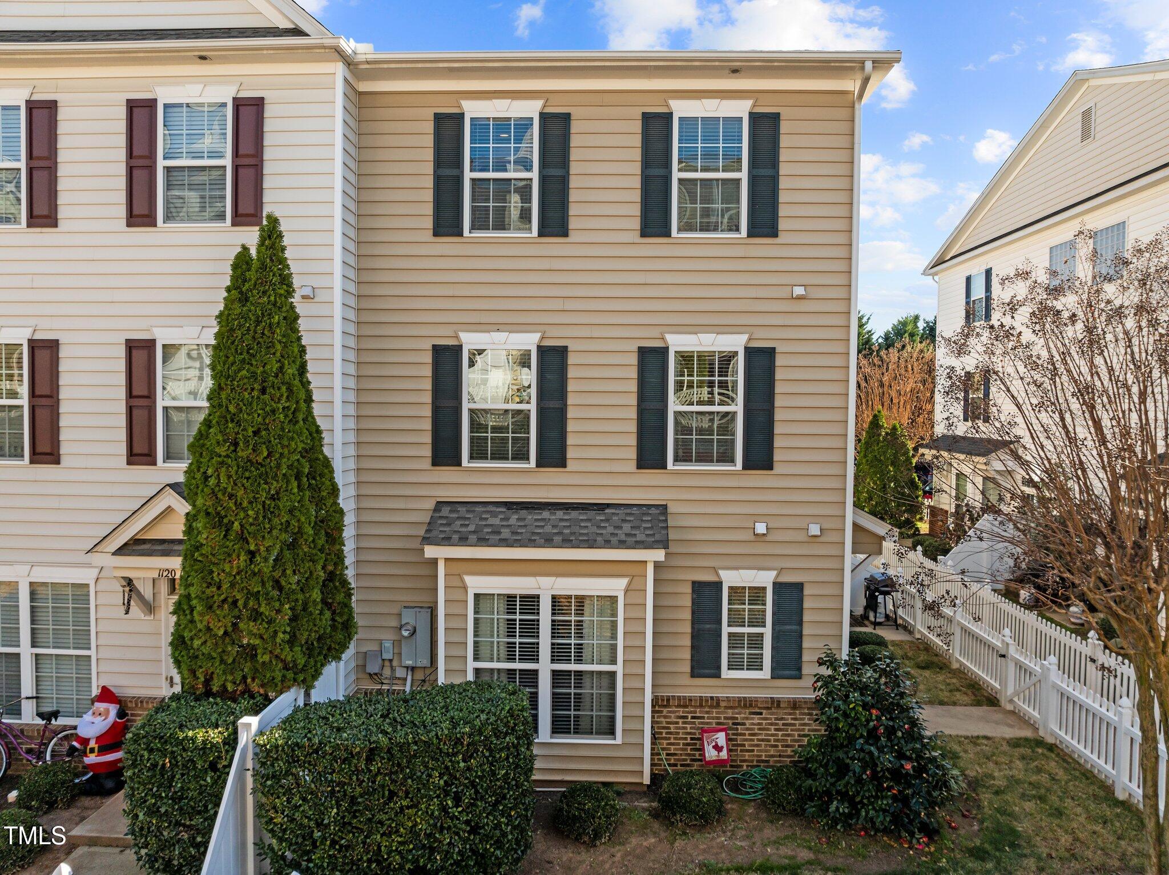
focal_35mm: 24
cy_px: 438
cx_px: 584
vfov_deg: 56.8
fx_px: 810
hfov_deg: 71.6
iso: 240
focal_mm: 12.29
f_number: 2.8
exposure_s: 1/800
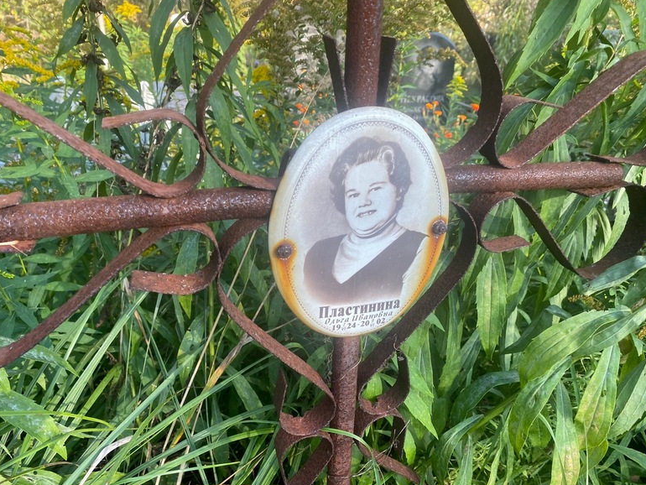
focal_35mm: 27
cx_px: 317
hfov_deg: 65.3
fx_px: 504
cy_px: 243
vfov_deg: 51.4
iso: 32
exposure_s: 1/307
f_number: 1.8
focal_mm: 4.25
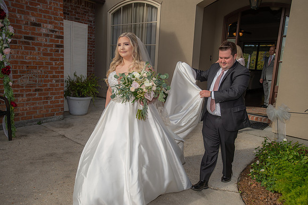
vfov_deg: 46.4
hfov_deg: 65.5
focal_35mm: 28
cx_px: 154
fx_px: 239
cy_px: 102
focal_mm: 28
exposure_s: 1/320
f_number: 5.6
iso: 64
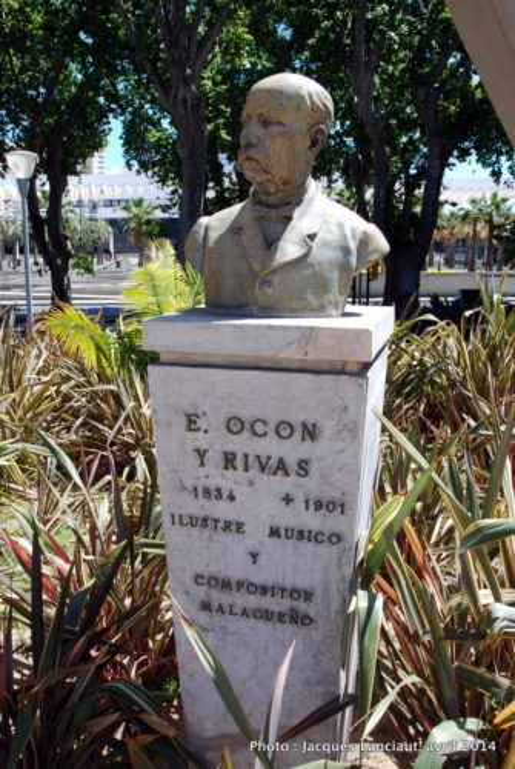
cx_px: 258
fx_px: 706
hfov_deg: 40.1
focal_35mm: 33
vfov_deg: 57.2
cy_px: 384
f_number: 8
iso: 100
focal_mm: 22
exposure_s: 1/100
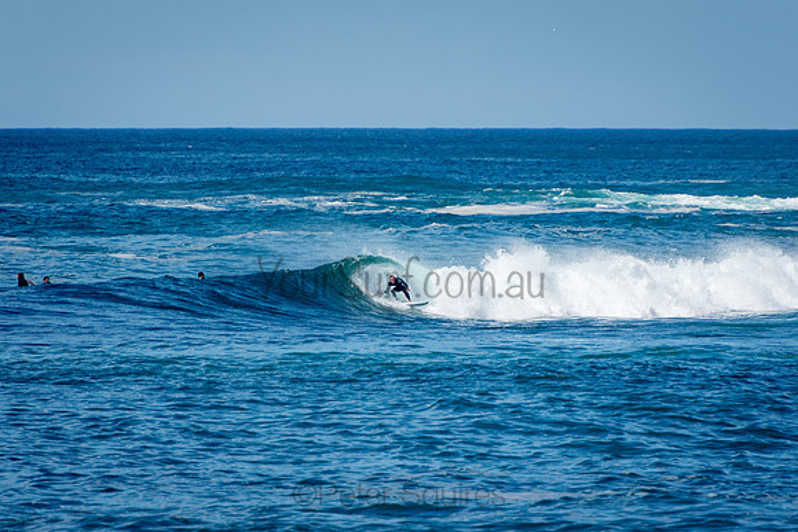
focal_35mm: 618
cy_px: 266
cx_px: 399
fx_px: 13708
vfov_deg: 2.2
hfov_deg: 3.3
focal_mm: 400
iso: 320
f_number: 5.6
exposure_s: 1/2000
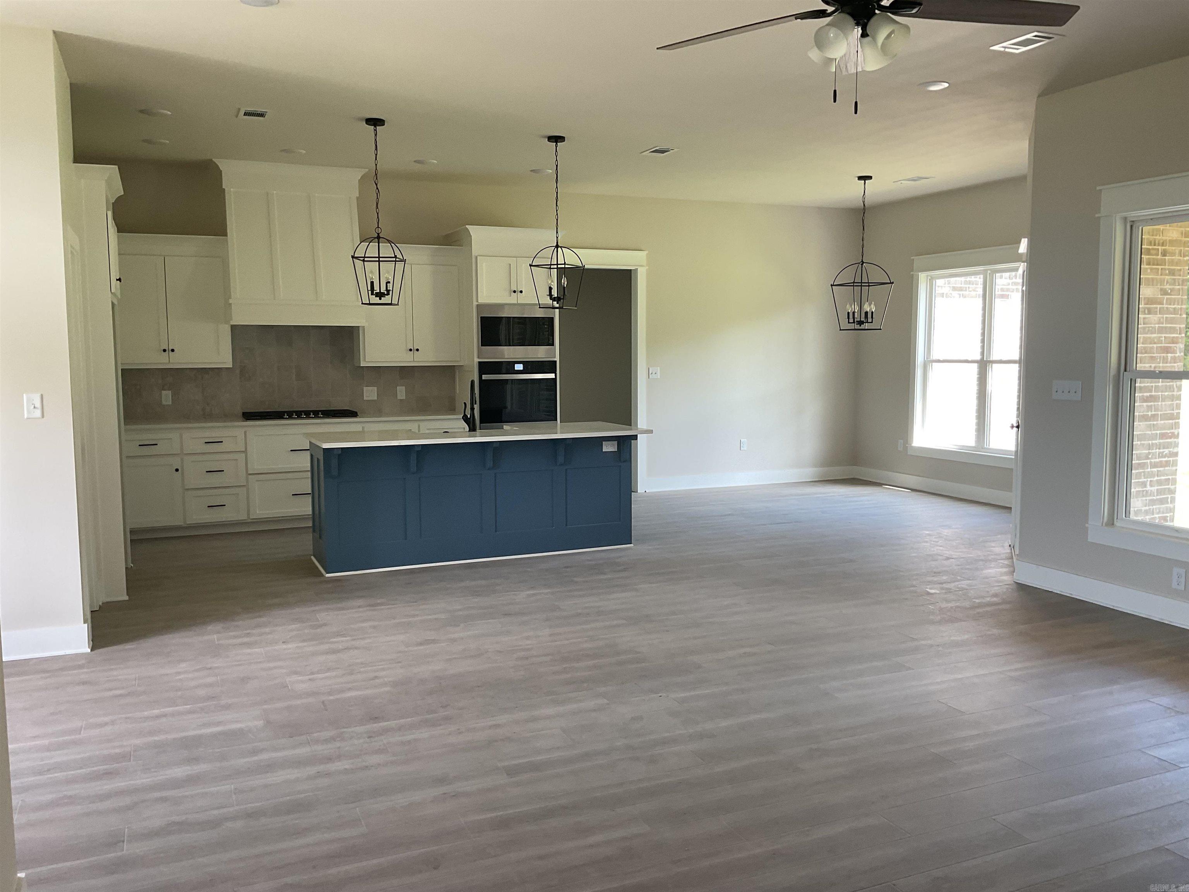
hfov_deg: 61.7
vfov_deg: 48.2
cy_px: 446
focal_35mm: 29
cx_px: 594
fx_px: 996
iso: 40
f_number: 1.8
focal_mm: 3
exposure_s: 1/50
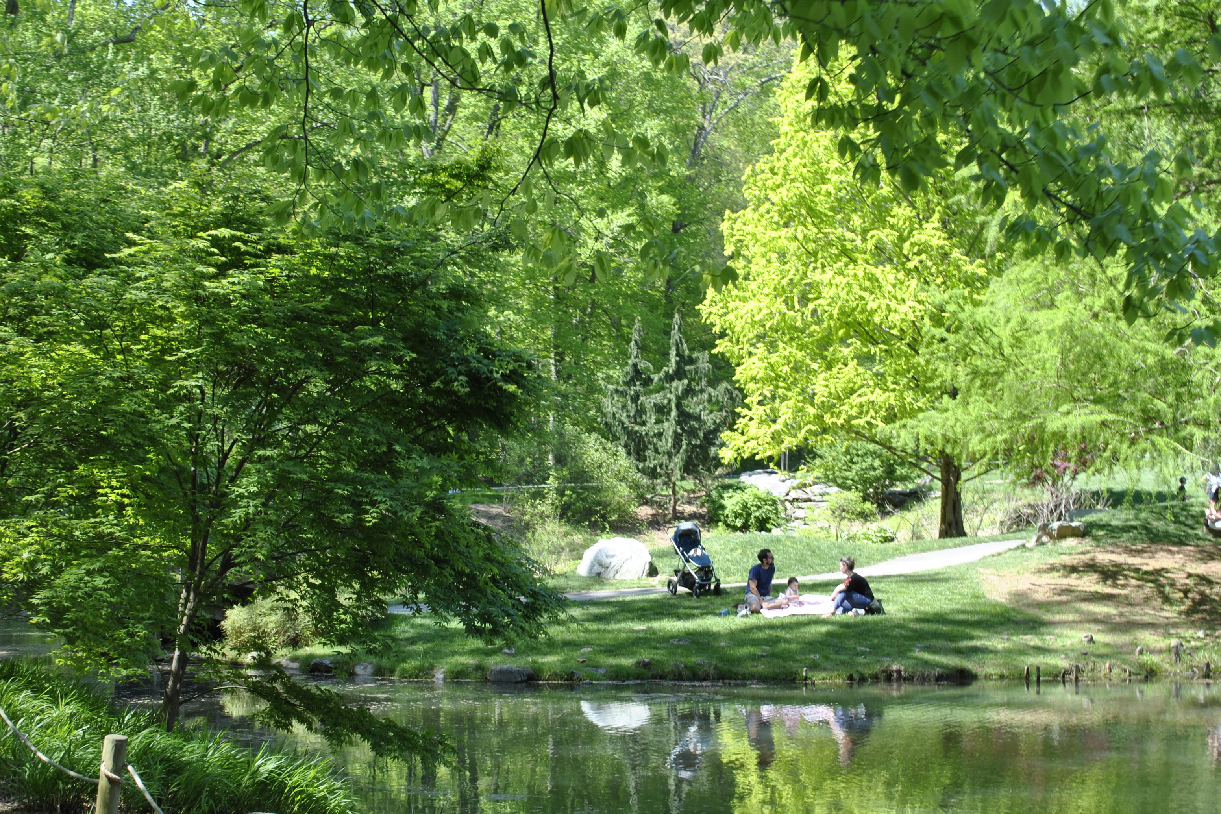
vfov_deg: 22.6
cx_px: 601
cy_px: 408
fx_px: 2035
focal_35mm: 60
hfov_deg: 33.4
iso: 140
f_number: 8
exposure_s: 1/60
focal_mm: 32
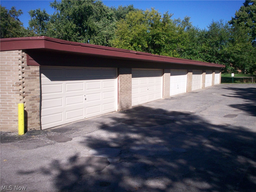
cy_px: 96
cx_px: 128
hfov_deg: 51.4
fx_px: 266
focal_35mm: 36
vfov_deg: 39.7
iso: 100
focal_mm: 6
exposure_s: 1/670
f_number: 4.5
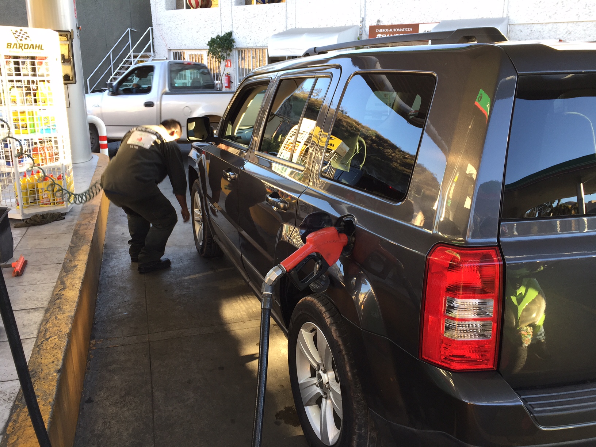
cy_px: 224
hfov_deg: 61.7
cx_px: 298
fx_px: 499
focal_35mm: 29
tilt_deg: -16.3
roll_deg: +0.0
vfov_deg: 48.2
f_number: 2.2
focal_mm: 4.15
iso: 32
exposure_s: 1/60
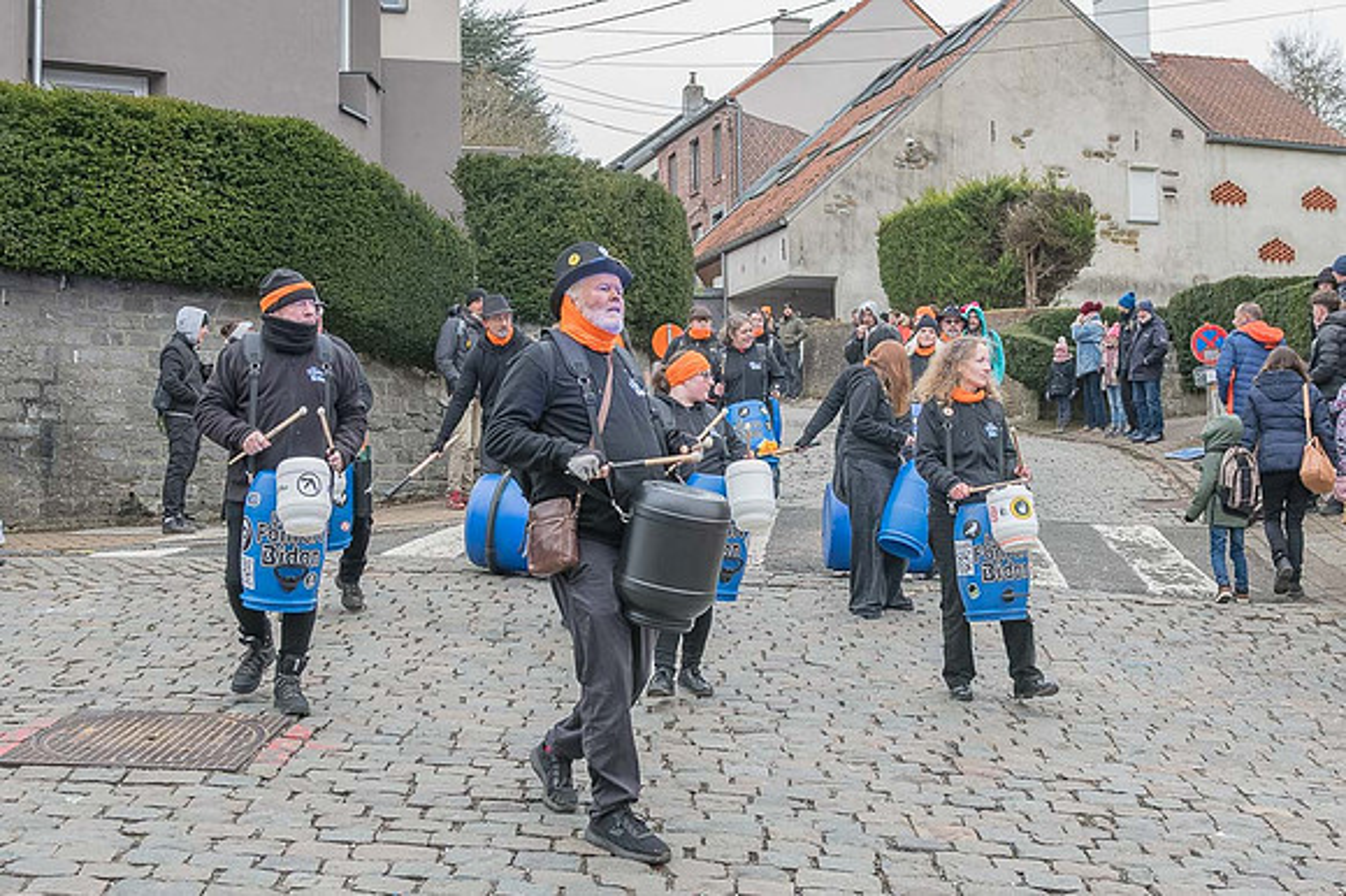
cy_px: 415
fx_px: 1655
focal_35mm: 44
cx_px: 703
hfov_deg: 44.2
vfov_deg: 30.3
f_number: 5.6
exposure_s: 1/250
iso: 1600
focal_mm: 32
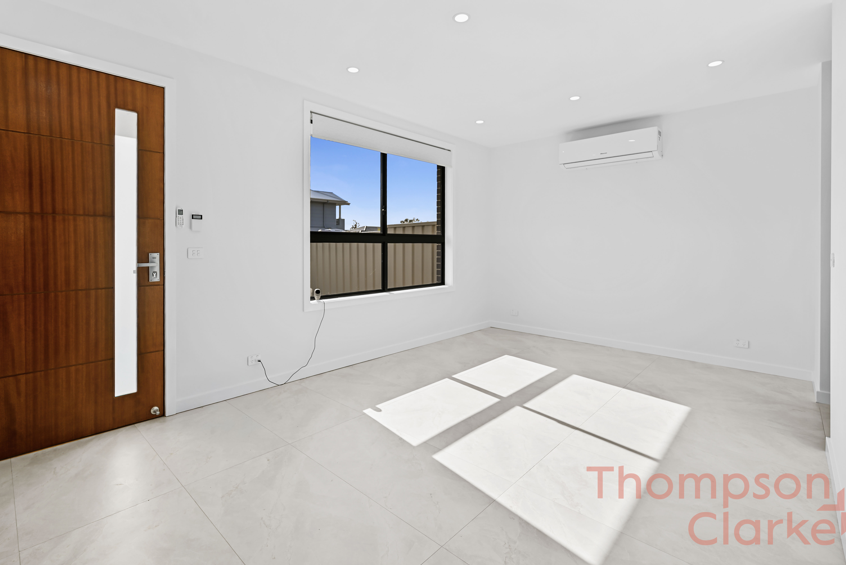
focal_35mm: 16
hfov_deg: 96.7
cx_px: 411
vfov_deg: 73.7
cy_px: 263
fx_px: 376
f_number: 4.5
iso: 100
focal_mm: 14
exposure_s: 1/125
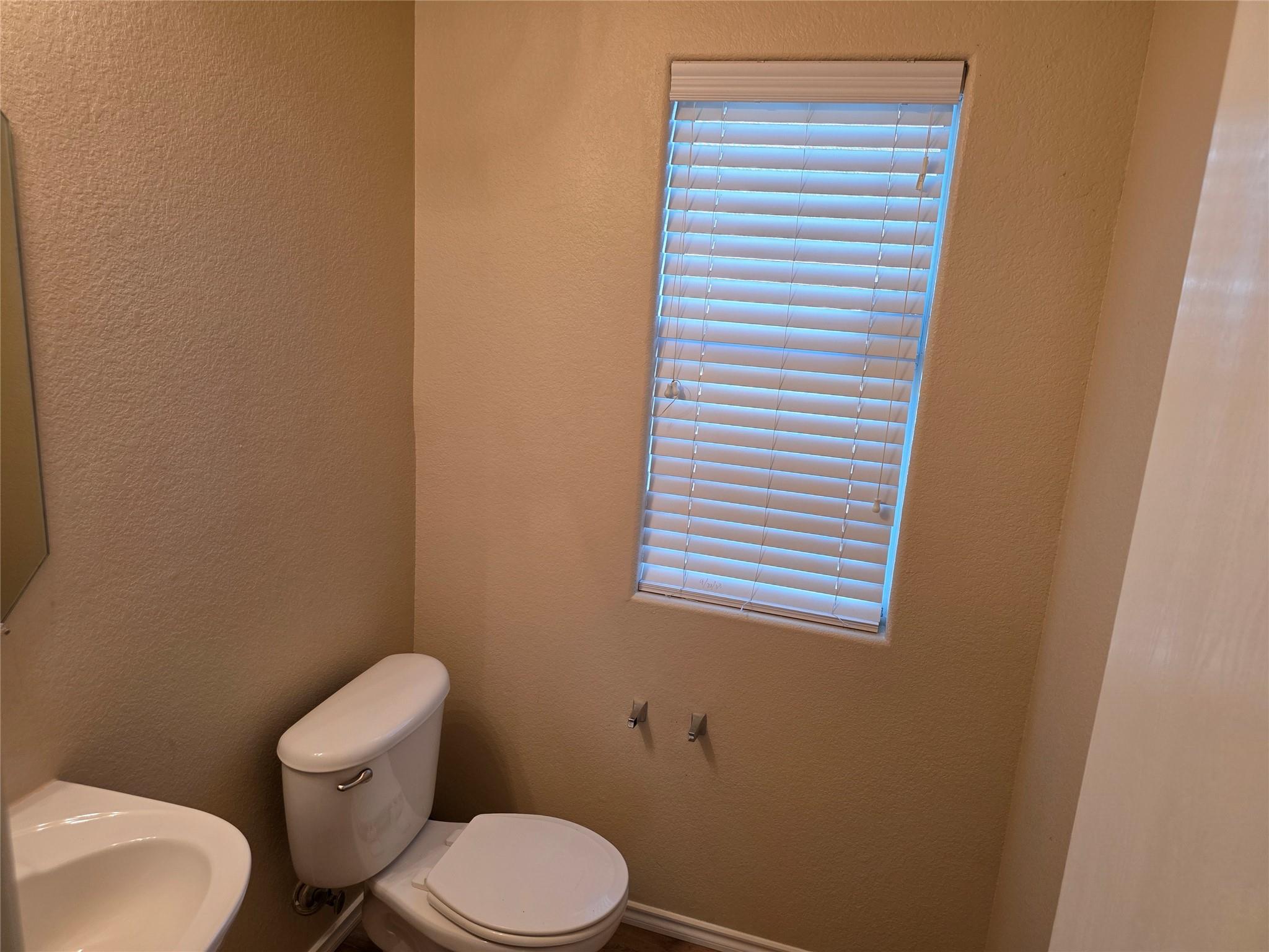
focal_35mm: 23
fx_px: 843
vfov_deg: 58.9
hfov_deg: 73.9
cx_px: 634
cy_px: 476
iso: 250
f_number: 1.7
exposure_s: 1/120
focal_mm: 6.3
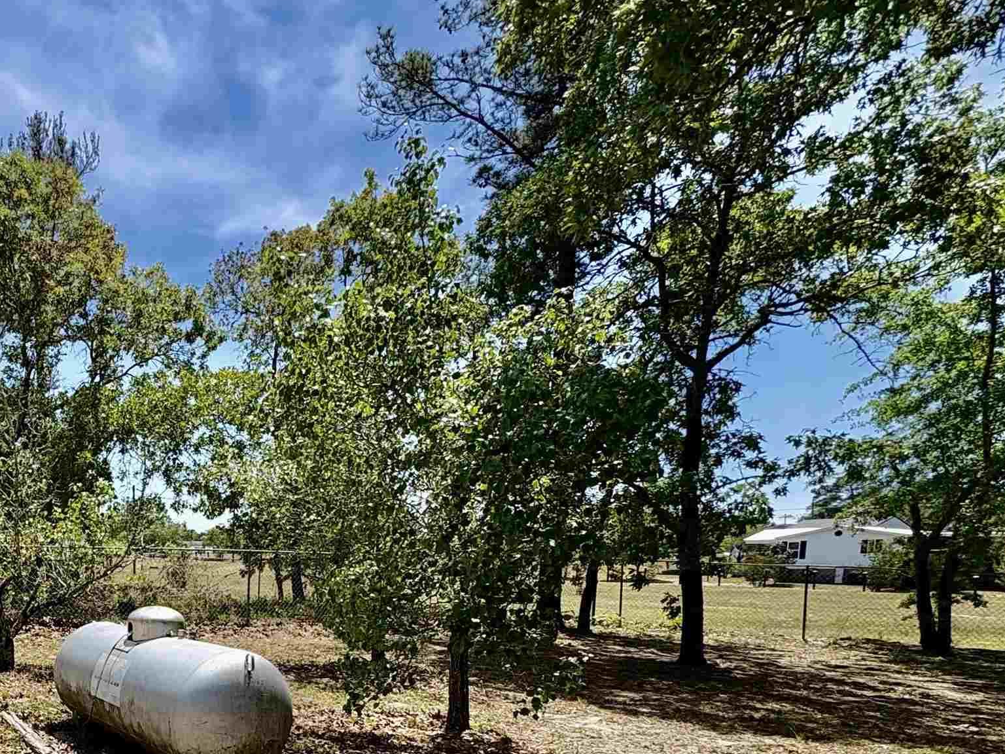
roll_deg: +1.6
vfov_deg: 45.4
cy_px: 670
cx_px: 62
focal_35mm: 28
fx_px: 813
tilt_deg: -8.2
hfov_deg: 53.6
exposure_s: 1/1709
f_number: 2.2
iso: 50
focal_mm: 2.22
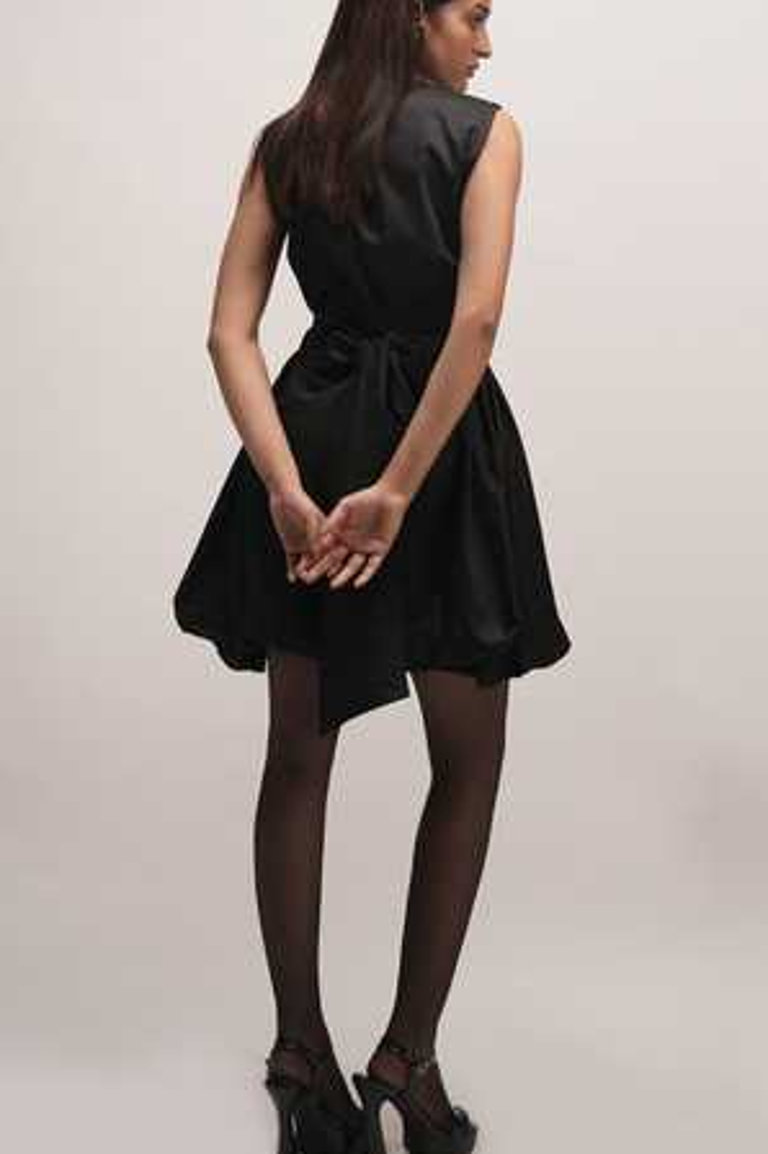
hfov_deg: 22.1
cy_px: 550
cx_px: 366
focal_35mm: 61
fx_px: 1966
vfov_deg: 32.7
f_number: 4.5
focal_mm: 52.3
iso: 800
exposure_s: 1/160
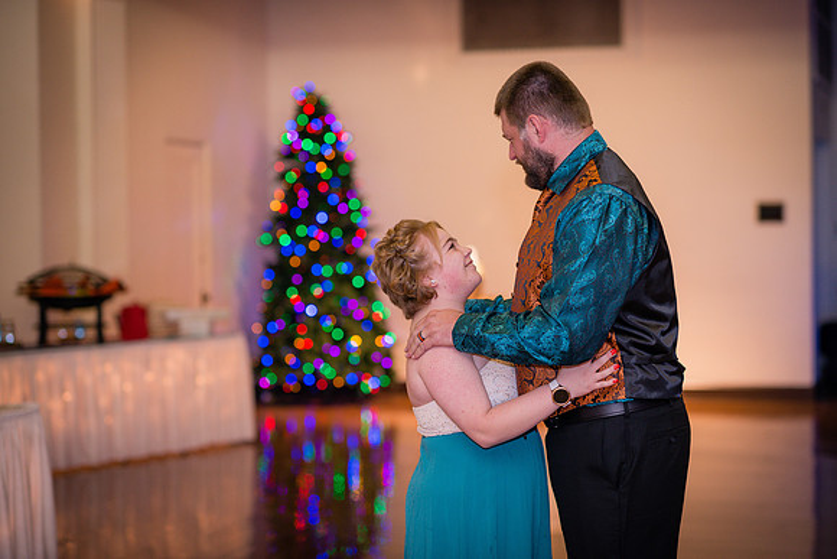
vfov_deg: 16.1
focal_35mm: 85
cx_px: 418
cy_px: 280
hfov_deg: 23.9
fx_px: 1977
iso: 640
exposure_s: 1/125
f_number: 2.2
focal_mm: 85
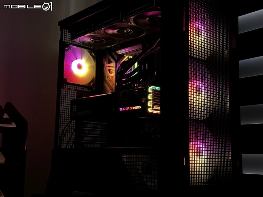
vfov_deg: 30.3
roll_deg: -1.5
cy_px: 98
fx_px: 365
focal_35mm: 48
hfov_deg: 39.7
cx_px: 132
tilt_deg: +9.1
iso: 400
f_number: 1.78
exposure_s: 1/40
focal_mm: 6.86
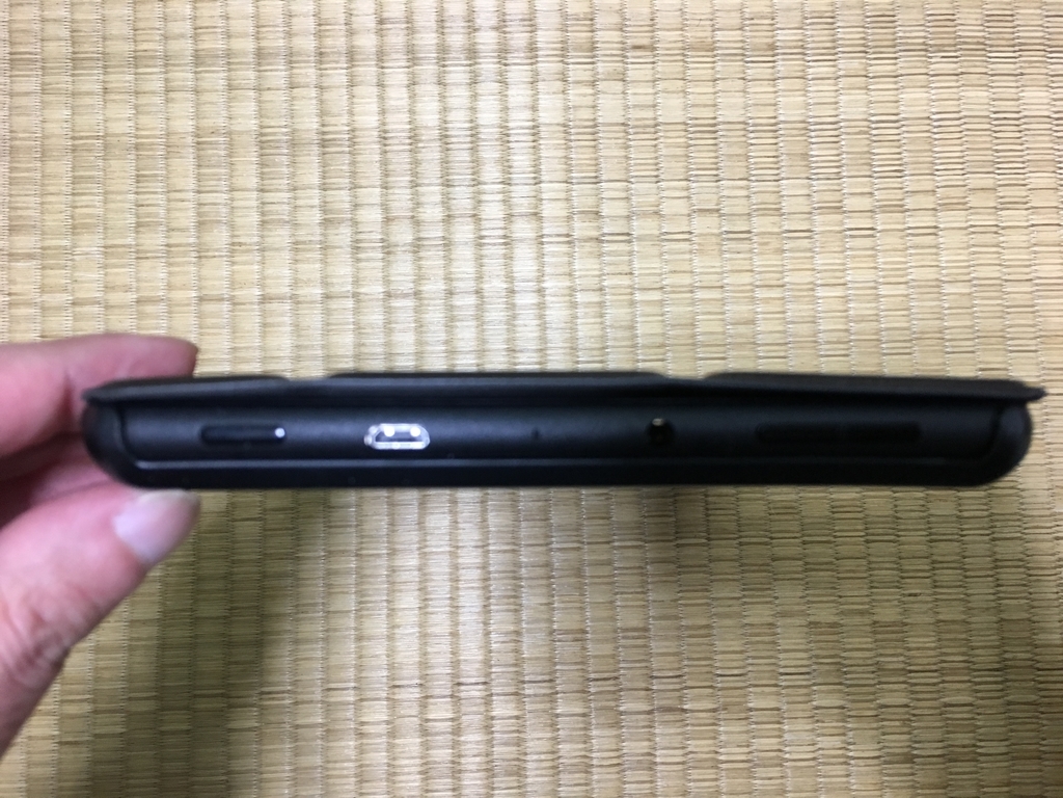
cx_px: 532
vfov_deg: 48.2
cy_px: 399
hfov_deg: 61.7
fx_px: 891
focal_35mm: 29
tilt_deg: -84.9
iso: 100
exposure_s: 1/30
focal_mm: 4.15
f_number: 2.2
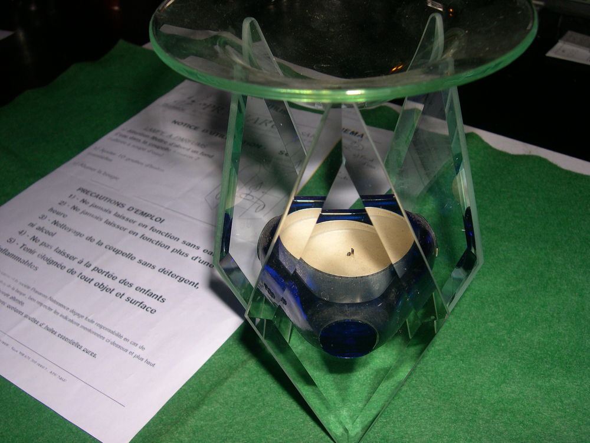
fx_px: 648
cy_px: 222
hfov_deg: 49.0
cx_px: 295
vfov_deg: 37.7
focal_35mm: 38
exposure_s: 1/60
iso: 100
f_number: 7.6
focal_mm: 8
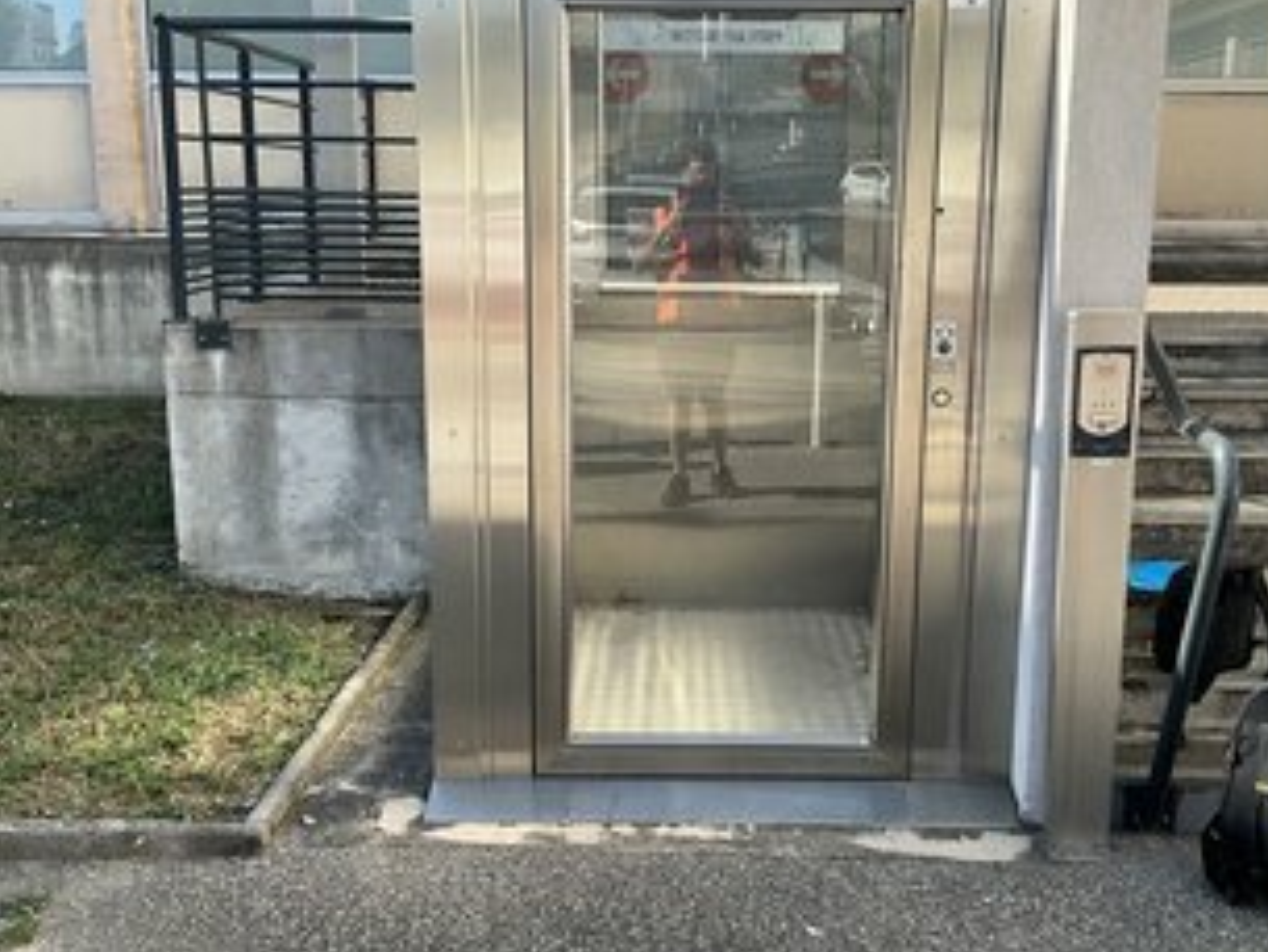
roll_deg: -0.9
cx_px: 690
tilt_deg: -11.9
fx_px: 1393
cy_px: 466
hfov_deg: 48.9
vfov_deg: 37.7
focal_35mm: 38
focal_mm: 3
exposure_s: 1/666
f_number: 1.8
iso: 25
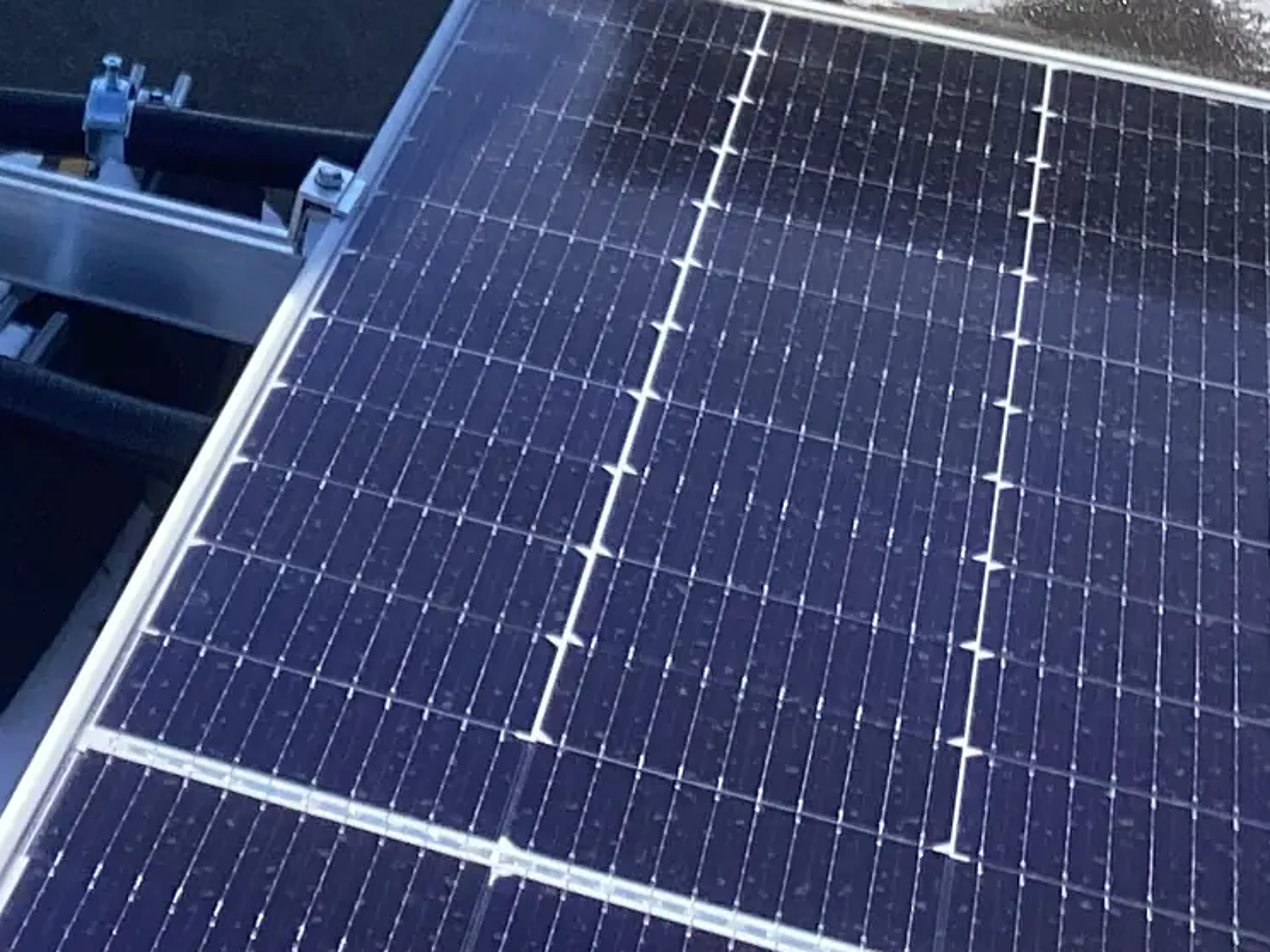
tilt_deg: -22.4
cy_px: -580
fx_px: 3669
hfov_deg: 18.4
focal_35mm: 100
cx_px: -341
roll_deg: -1.0
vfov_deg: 13.7
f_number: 2.4
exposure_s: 1/1018
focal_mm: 3.3
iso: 25
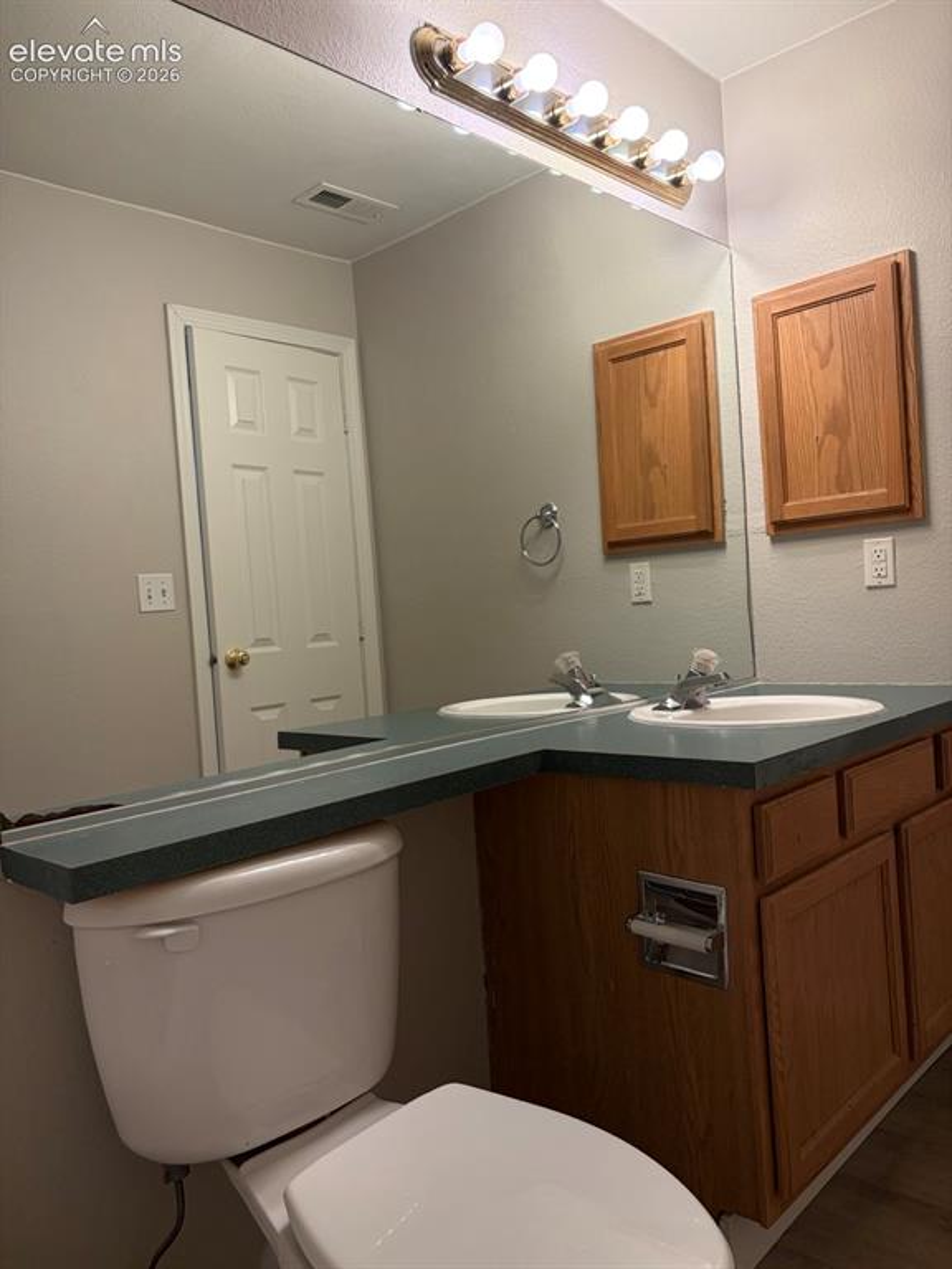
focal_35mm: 26
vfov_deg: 67.3
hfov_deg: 53.1
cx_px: 476
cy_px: 634
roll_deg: +3.6
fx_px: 953
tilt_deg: -1.0
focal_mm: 5.96
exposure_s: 1/206
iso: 100
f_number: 1.6
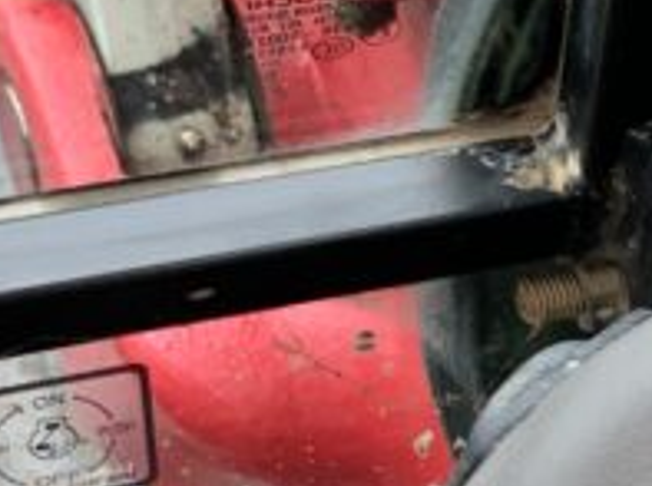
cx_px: 1188
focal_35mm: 151
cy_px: 565
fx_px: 2839
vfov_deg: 9.7
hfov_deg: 12.0
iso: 32
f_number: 1.8
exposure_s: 1/99
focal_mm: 3
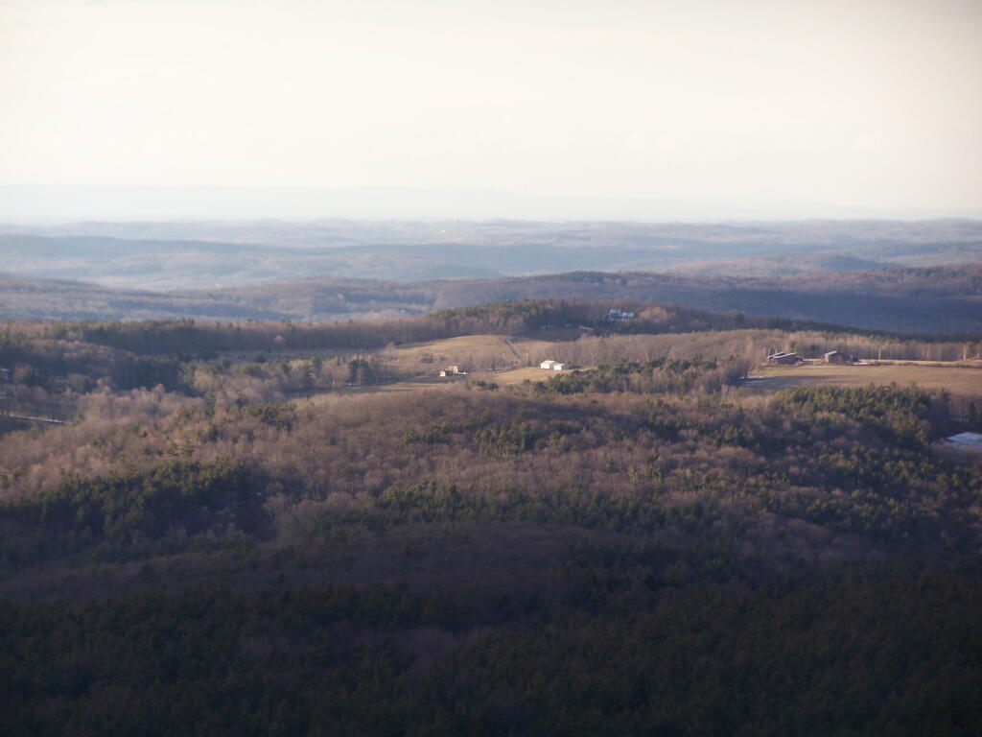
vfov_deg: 6.2
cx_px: 491
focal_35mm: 238
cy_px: 368
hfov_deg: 8.3
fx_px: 6752
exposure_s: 1/250
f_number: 3.3
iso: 80
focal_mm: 39.5
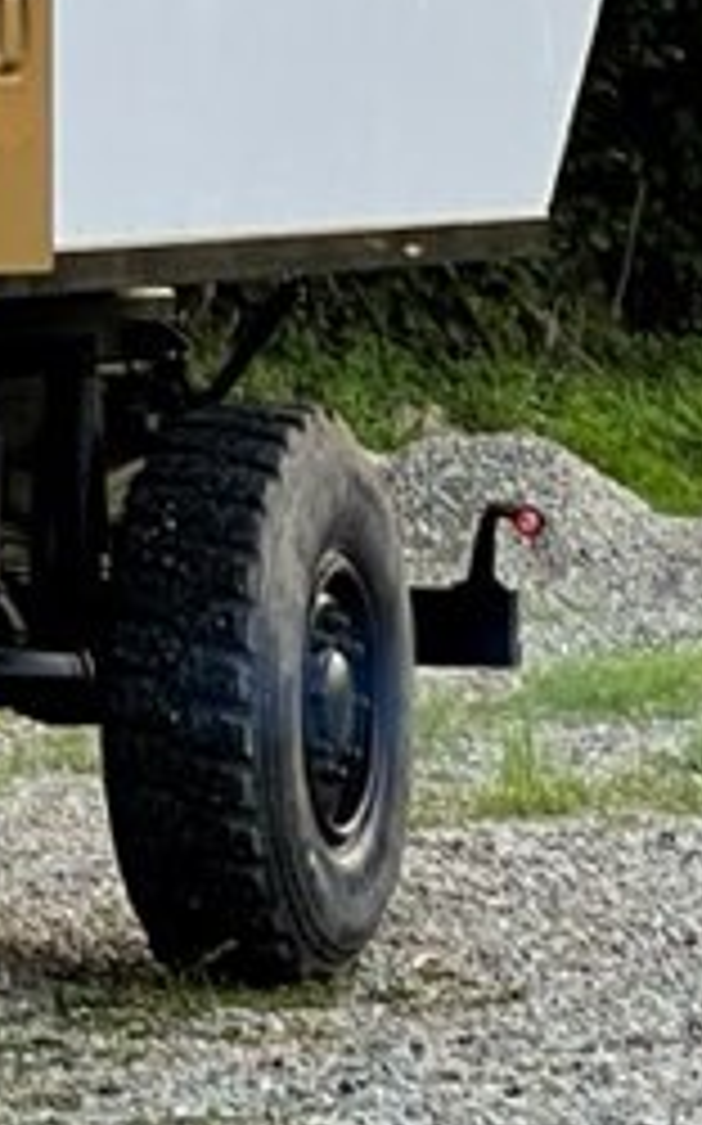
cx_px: -801
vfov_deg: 4.6
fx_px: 14005
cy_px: -693
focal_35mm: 457
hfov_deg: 2.9
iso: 80
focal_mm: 9
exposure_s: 1/100
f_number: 2.8
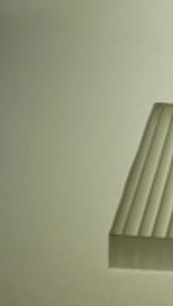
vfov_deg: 11.0
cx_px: 342
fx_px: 1589
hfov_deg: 6.1
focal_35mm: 195
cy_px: 172
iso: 100
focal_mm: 14.2
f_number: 4.9
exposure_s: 1/80
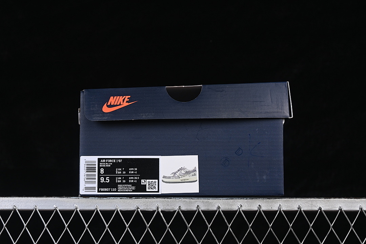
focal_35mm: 75
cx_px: 183
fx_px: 762
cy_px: 122
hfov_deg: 27.0
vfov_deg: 18.2
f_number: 8
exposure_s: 1/80
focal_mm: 50
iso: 160
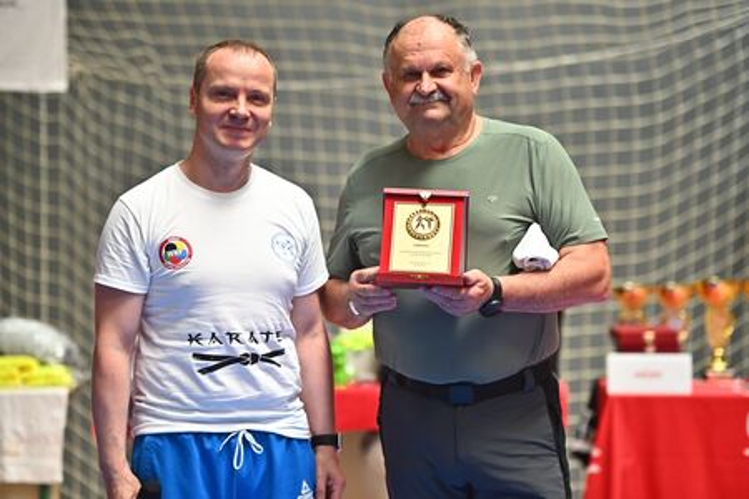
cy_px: 250
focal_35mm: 155
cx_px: 374
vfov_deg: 8.9
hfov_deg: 13.2
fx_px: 3225
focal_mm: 155
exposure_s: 1/4000
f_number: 2.8
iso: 2000
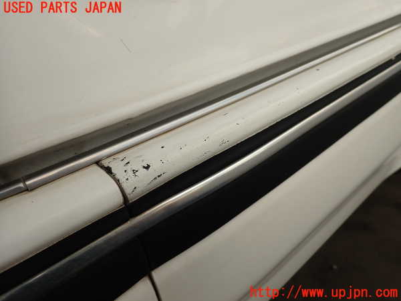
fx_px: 290
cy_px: 150
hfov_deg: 69.4
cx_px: 200
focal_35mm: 25
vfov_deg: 54.9
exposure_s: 1/640
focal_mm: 4.5
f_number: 2.8
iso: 100
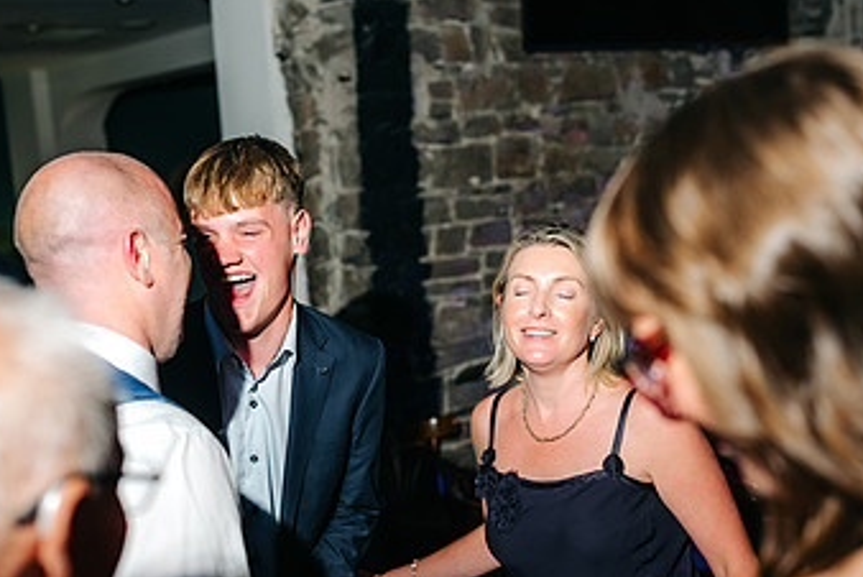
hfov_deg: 33.3
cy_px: 382
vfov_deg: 22.6
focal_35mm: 60
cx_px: 375
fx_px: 1440
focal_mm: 35
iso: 400
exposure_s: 1/200
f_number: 2.2
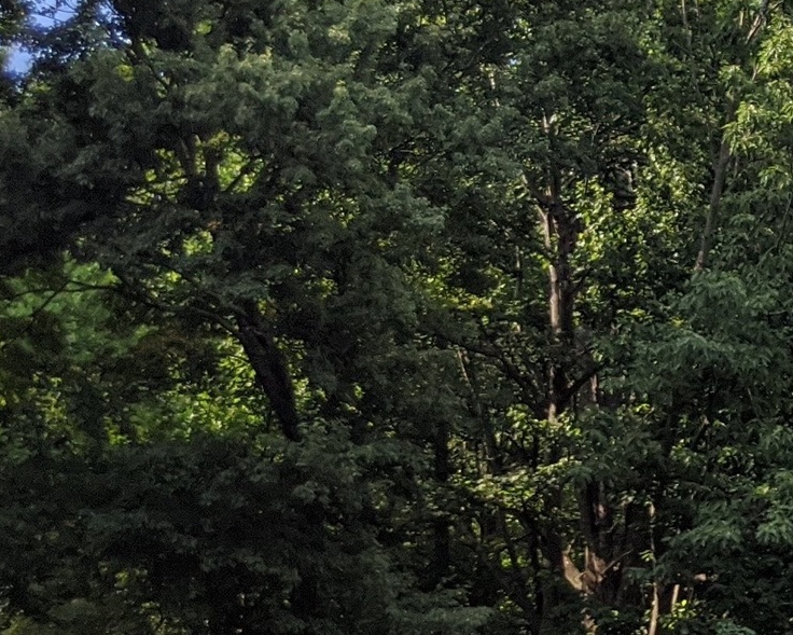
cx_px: 1429
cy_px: 694
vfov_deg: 13.7
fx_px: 2582
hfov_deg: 15.1
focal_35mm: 110
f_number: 1.8
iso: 60
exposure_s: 1/2132
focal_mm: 4.44
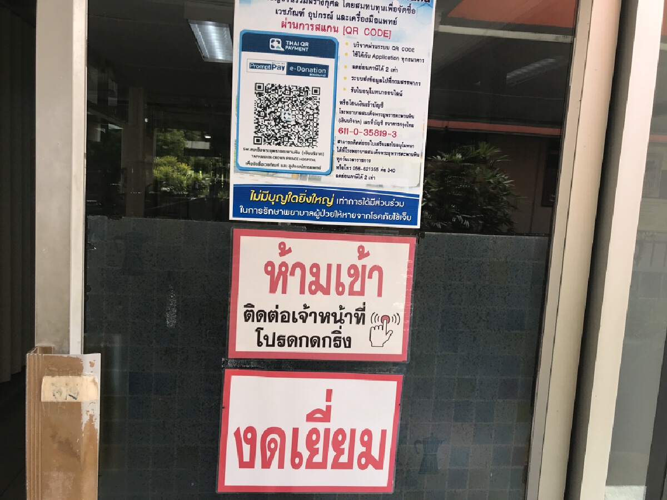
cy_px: 250
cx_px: 334
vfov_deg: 49.7
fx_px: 540
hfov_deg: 63.4
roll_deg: -3.1
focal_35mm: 28
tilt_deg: -7.2
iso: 20
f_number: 1.8
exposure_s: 1/313
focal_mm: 3.99
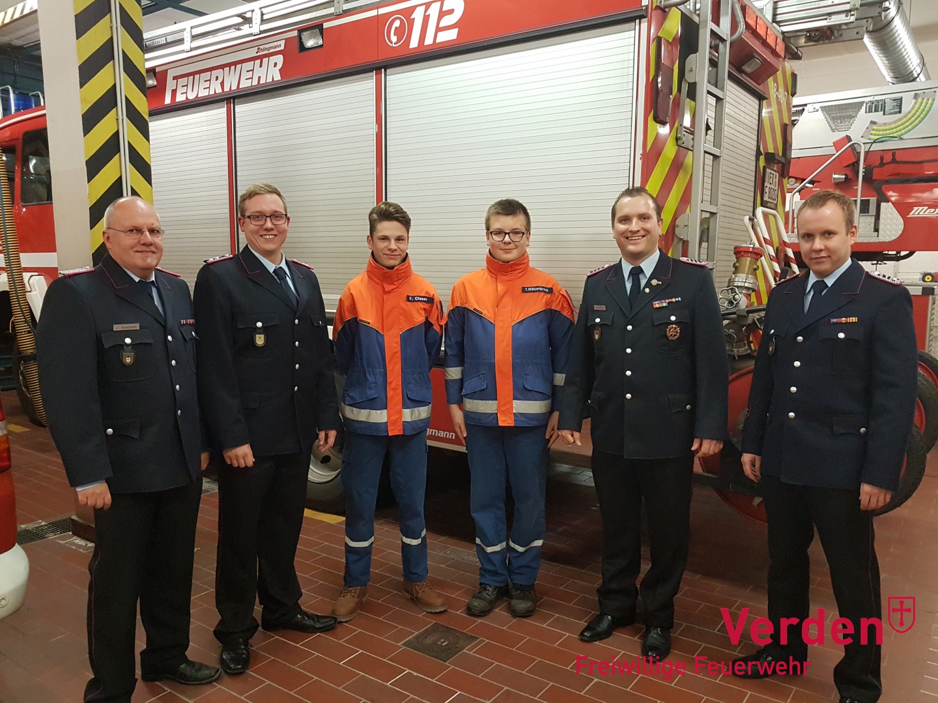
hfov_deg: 67.3
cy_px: 352
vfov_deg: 53.1
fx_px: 705
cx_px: 469
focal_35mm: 26
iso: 250
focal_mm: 4.2
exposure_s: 1/25
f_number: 1.7
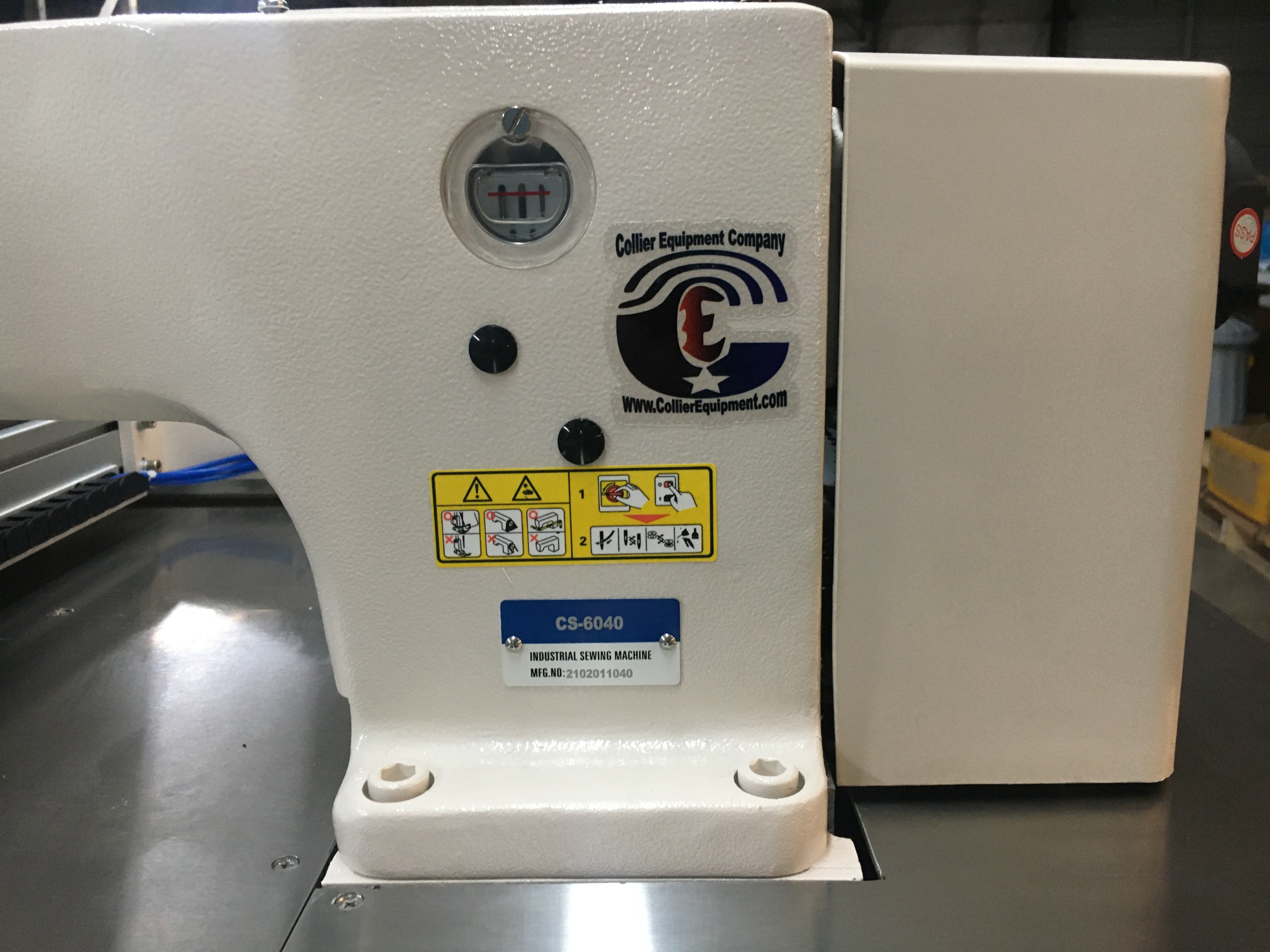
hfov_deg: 61.7
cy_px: 476
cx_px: 635
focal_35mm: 29
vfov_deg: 48.2
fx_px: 1064
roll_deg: +0.3
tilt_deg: -11.8
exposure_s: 1/30
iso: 125
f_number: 2.2
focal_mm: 4.15
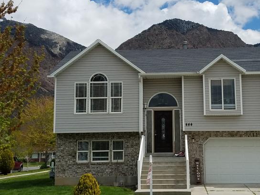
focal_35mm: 49
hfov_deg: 38.5
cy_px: 81
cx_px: 168
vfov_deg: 29.7
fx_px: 368
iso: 50
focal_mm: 4.2
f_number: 1.7
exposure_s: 1/5952
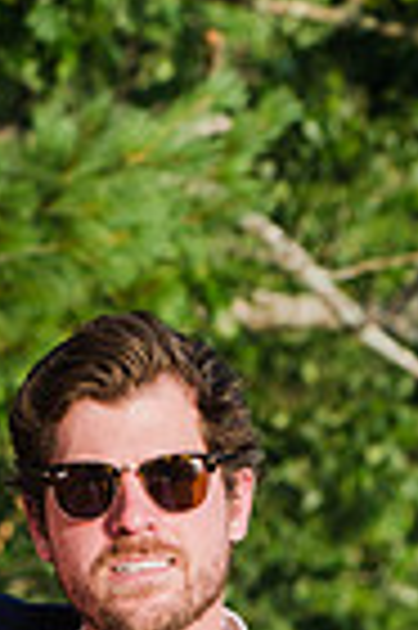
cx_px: 27
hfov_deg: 3.2
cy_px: 855
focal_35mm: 434
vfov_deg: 4.7
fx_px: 7577
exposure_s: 1/800
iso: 200
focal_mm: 90
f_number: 4.5
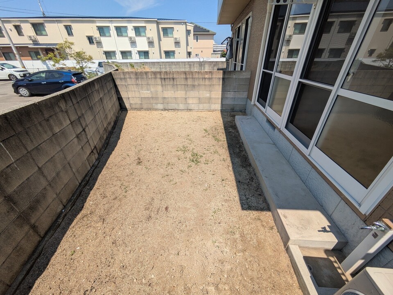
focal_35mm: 14
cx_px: 196
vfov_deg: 85.7
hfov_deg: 102.1
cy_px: 148
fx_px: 159
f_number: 2.2
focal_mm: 1.83
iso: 43
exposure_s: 1/1355
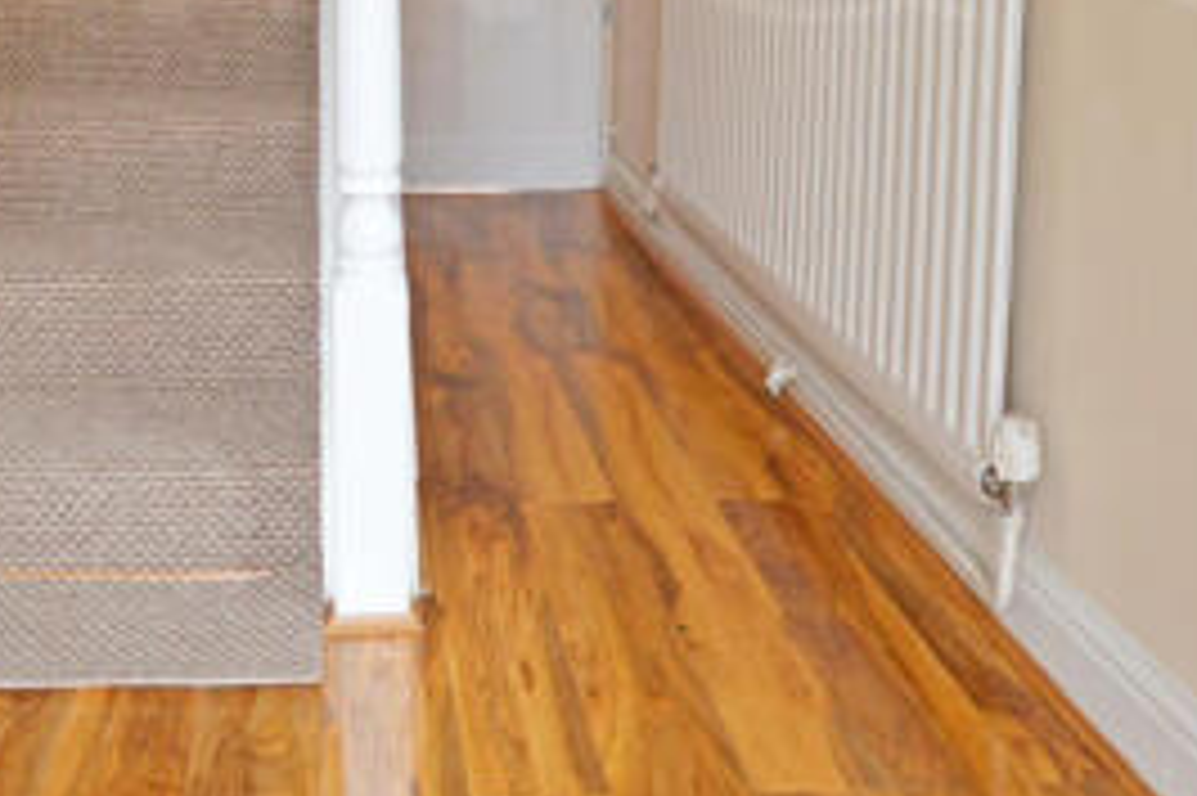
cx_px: 292
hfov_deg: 49.7
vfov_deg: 32.2
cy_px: -49
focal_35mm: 37
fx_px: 1229
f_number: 3.5
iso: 400
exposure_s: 1/60
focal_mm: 10
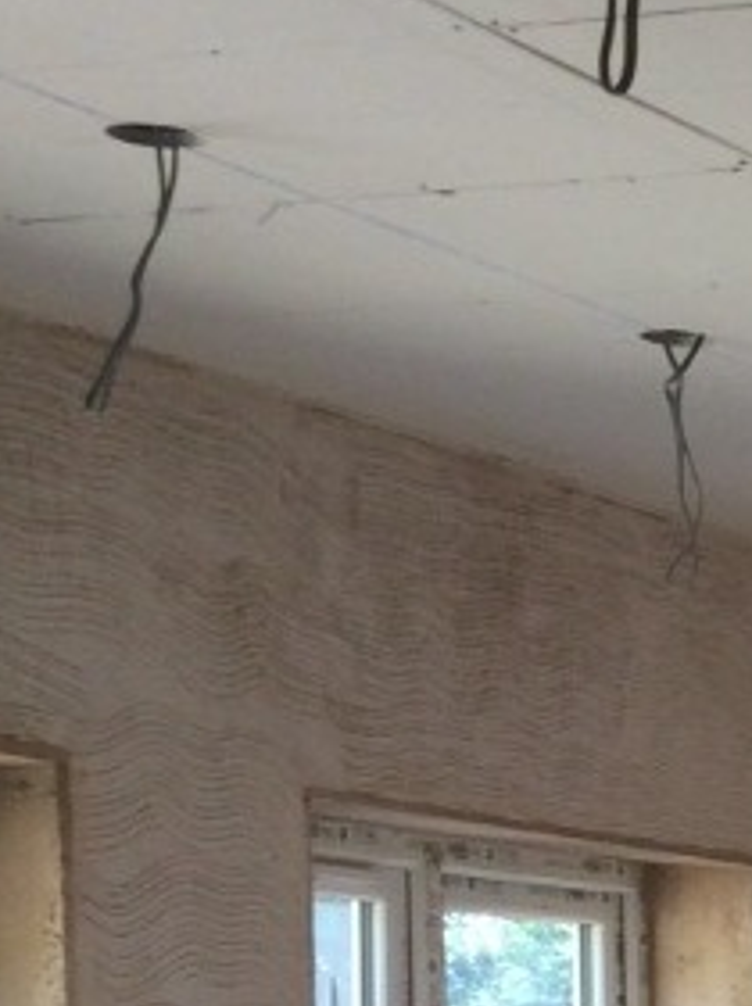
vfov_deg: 14.7
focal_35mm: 124
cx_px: 1522
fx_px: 3600
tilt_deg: -6.4
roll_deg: +0.2
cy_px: 1554
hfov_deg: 10.8
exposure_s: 1/100
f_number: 2.2
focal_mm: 4.15
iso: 50
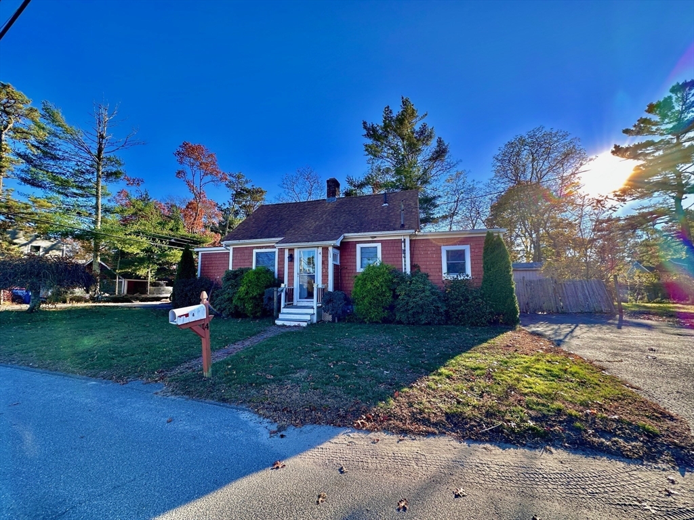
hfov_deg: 102.1
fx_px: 281
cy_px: 260
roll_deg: -0.3
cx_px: 347
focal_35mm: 14
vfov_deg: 85.7
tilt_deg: +7.4
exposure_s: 1/530
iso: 40
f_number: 2.2
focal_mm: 2.22
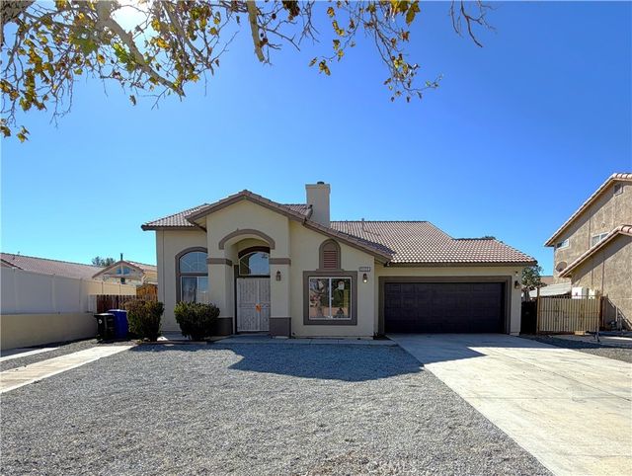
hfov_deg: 102.0
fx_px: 256
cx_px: 316
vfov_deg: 85.8
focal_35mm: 14
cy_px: 238
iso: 20
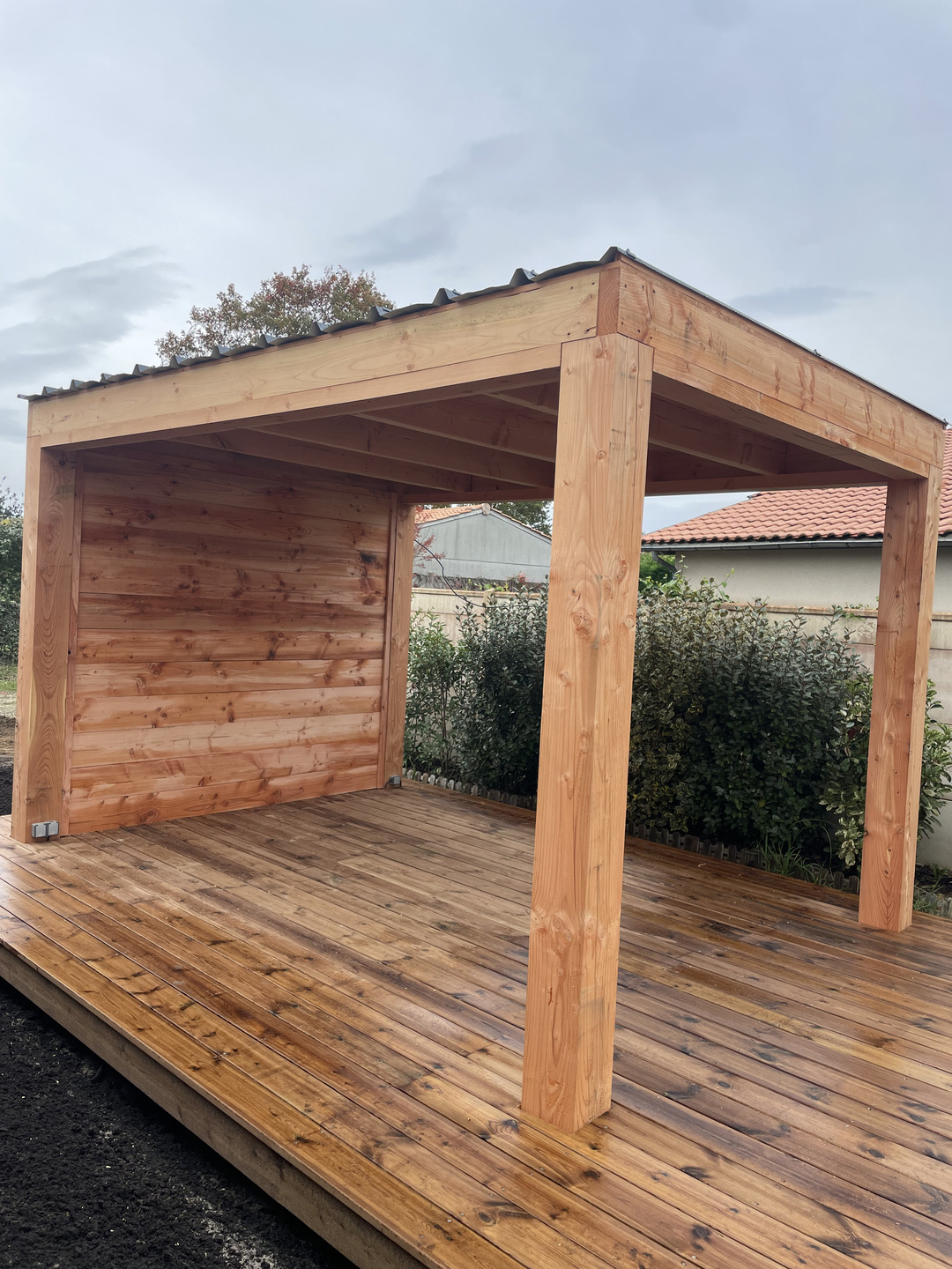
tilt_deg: -2.0
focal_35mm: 26
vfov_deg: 67.3
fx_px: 953
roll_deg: -3.1
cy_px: 634
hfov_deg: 53.1
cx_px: 476
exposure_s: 1/121
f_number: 1.6
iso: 32
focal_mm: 4.2
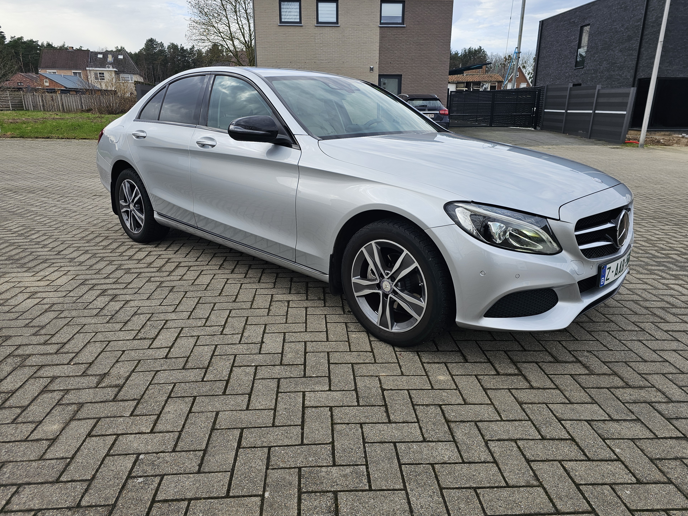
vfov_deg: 56.8
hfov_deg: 71.6
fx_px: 477
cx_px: 353
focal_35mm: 24
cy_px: 260
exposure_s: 1/445
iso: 20
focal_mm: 6.3
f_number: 1.7
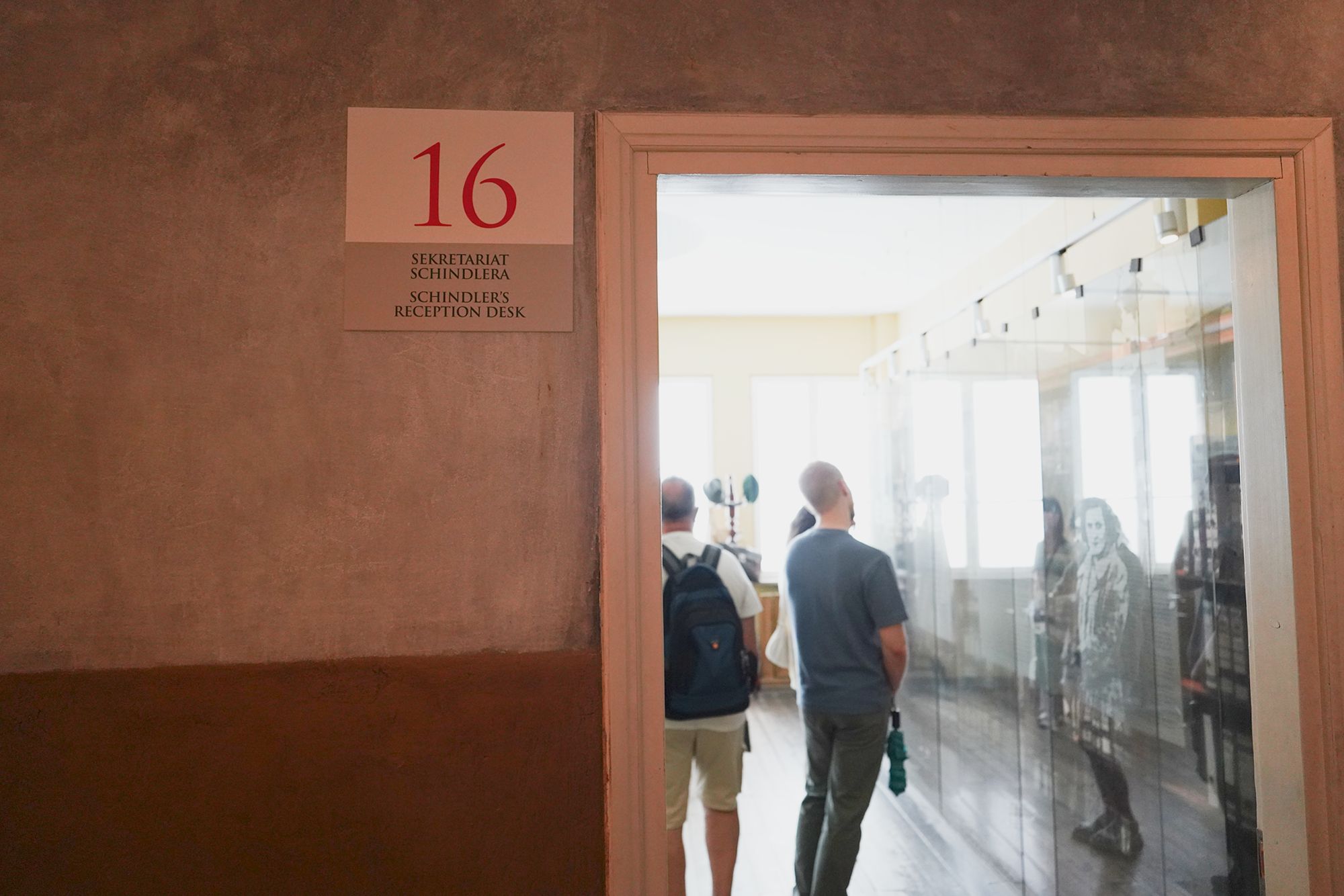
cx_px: 672
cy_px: 448
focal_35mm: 24
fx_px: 896
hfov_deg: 73.7
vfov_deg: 53.1
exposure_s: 1/80
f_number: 3.5
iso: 3200
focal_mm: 24
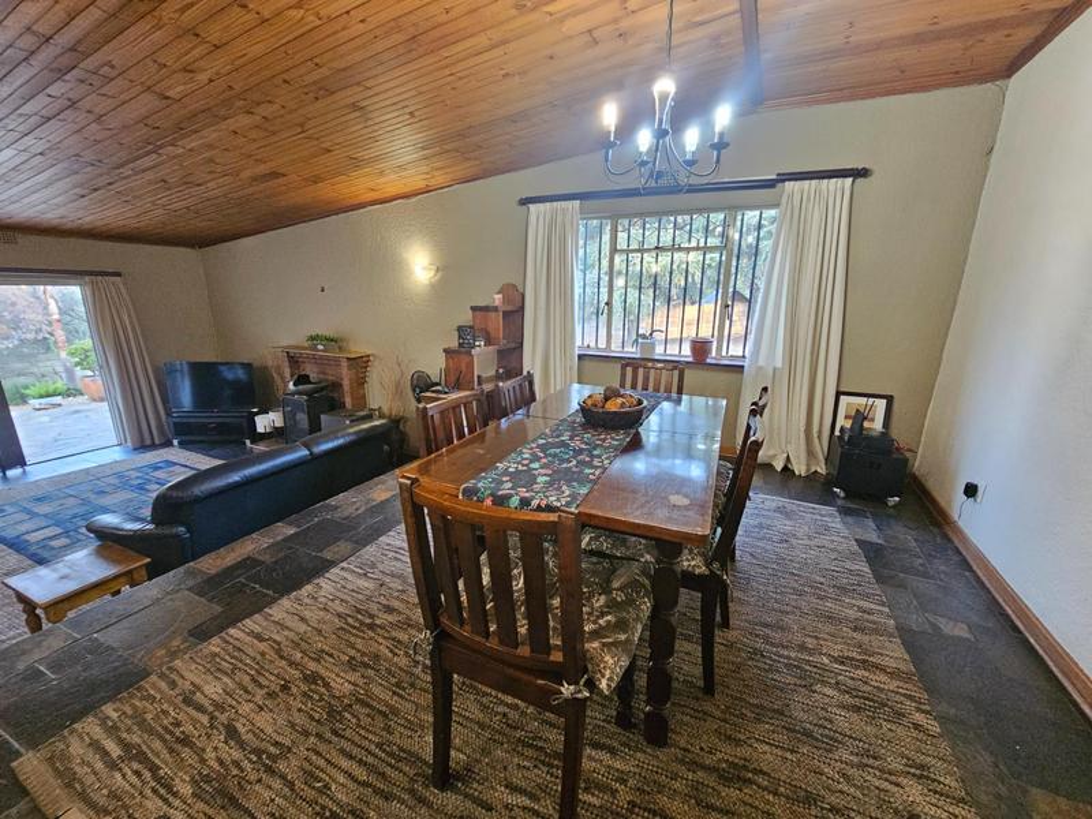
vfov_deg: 89.9
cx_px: 546
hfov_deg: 106.2
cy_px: 410
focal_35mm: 13
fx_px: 410
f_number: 2.2
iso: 640
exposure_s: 1/33
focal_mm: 2.2
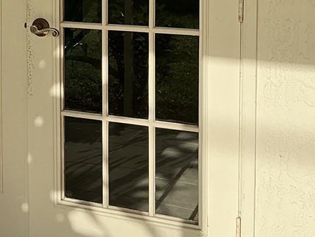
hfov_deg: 18.3
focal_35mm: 101
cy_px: 1
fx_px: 920
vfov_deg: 14.4
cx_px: -81
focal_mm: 3
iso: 25
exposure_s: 1/1412
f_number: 1.8
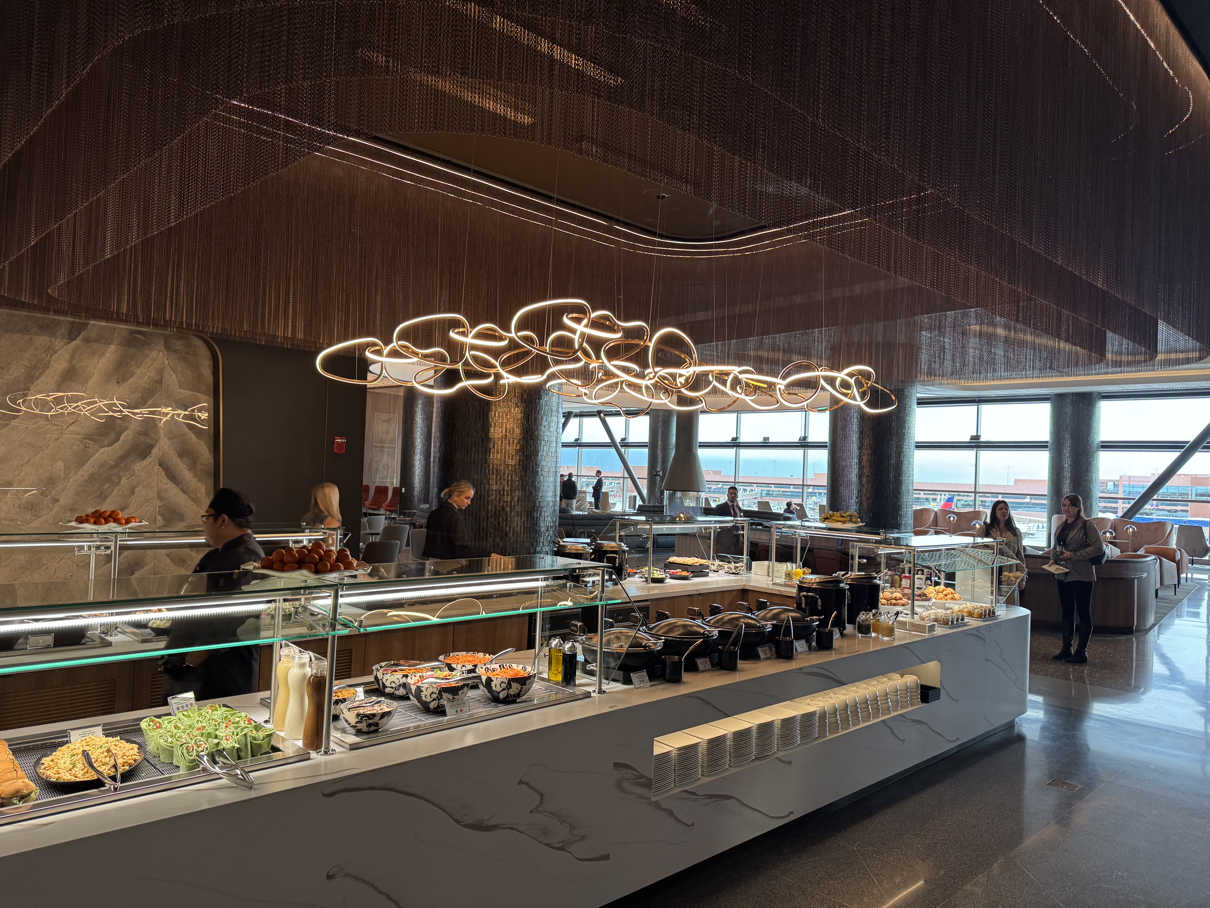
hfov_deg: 71.6
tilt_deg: -0.9
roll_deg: -2.8
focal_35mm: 24
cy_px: 454
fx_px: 839
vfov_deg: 56.8
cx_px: 605
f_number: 1.78
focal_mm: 6.76
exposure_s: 1/60
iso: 200
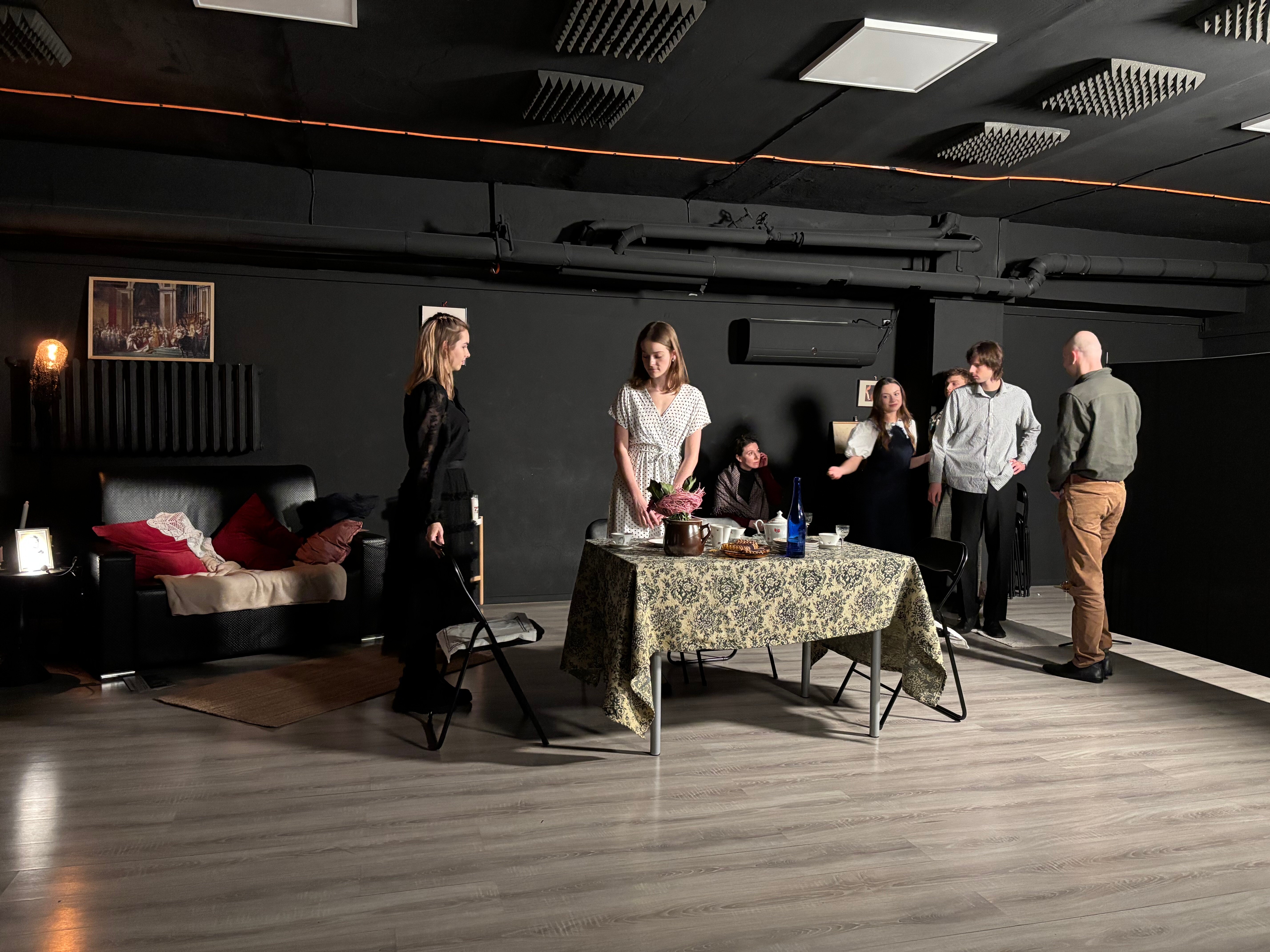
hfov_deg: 67.3
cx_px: 635
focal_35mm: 26
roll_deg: -0.9
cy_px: 476
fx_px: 954
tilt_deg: -2.9
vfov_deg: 53.1
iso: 640
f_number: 1.6
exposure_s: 1/30
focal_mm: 5.96
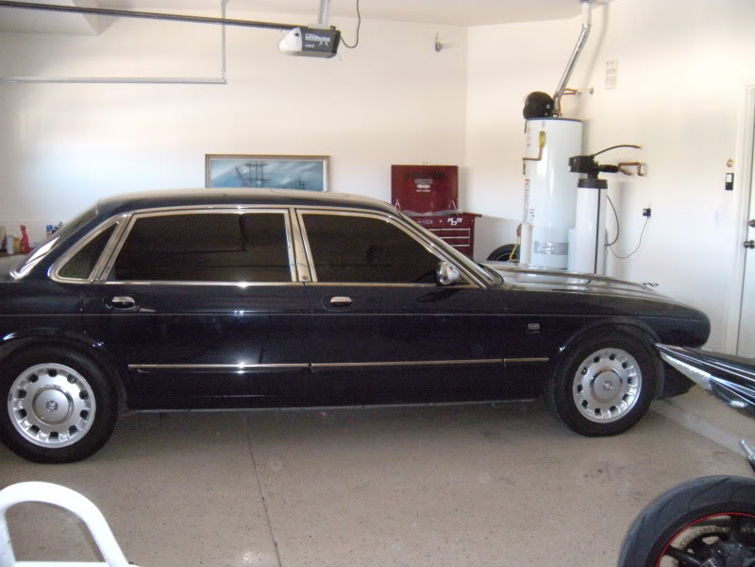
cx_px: 378
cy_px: 284
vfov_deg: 40.7
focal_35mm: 35
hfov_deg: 52.6
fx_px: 763
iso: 490
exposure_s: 1/30
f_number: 3.8
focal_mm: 5.9
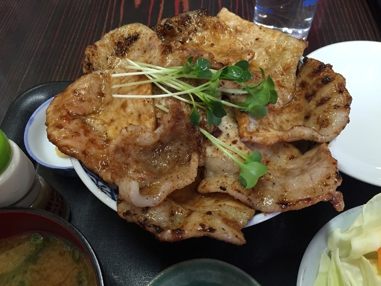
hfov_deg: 61.7
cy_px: 143
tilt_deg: -56.3
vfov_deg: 48.2
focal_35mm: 29
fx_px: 319
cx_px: 190
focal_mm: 4.15
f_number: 2.2
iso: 200
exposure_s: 1/33
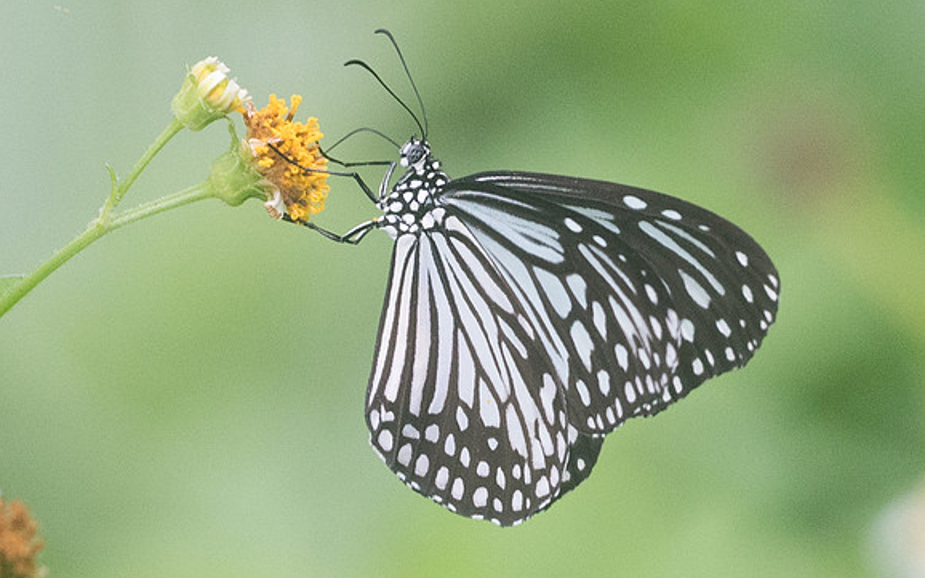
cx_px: 614
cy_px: 348
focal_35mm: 861
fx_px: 21701
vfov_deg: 1.5
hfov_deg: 2.4
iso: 800
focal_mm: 150
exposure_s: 1/160
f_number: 6.3
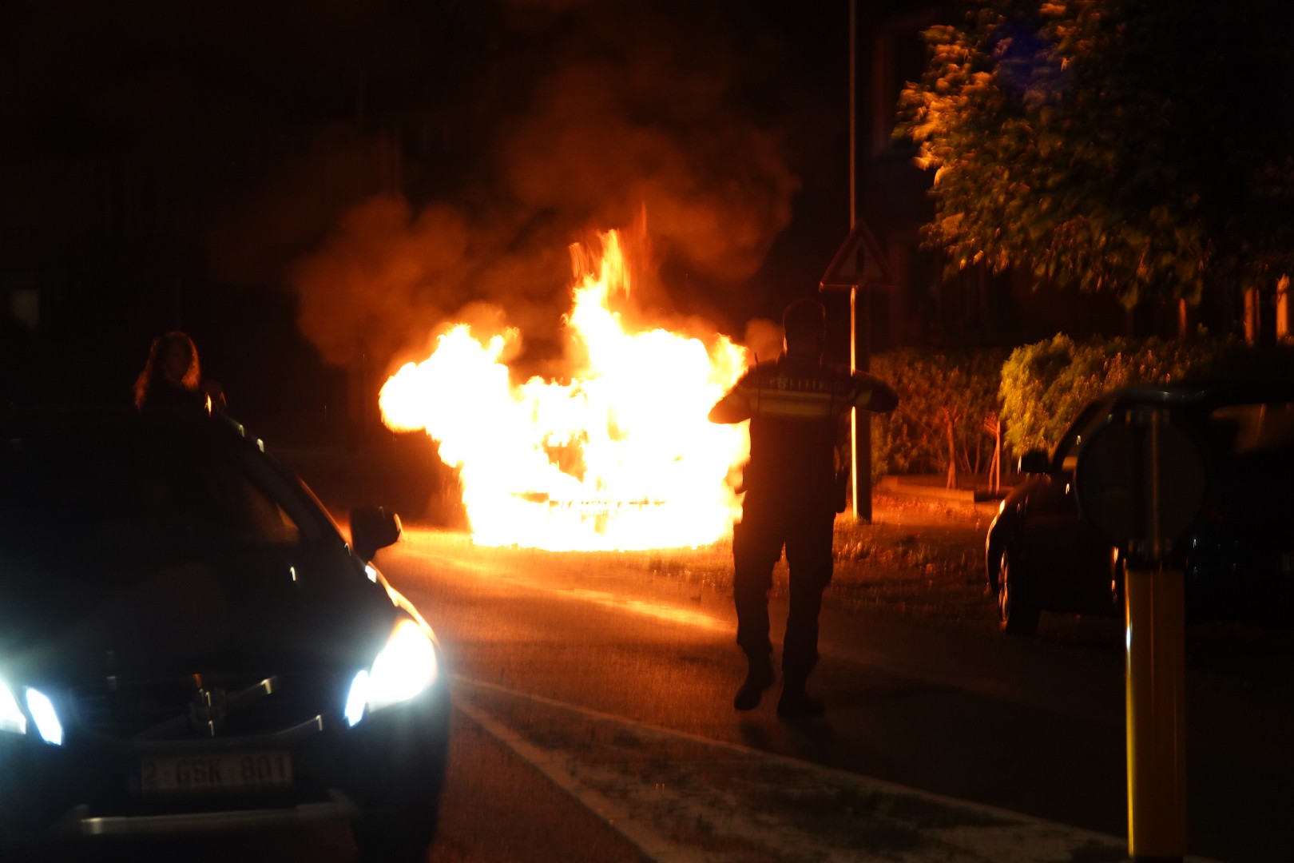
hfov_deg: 16.7
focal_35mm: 123
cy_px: 432
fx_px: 4421
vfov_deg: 11.1
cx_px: 647
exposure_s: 1/25
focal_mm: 44.93
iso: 800
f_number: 4
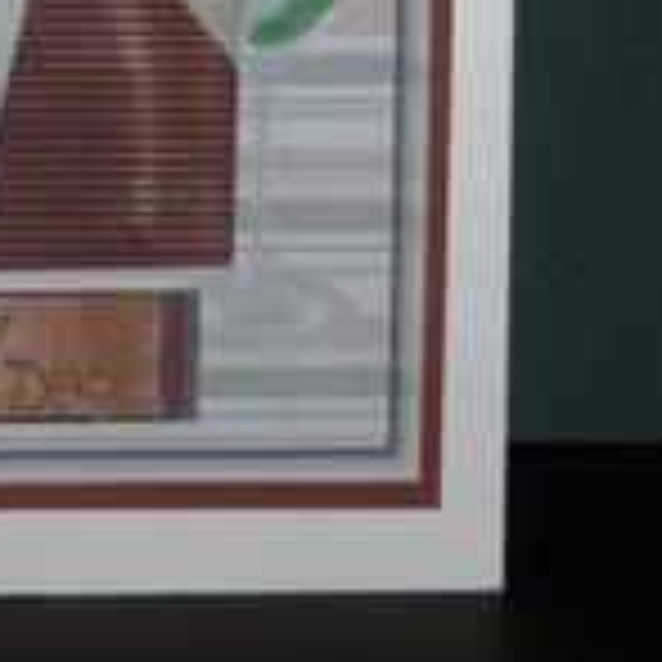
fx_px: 4868
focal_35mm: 225
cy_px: -216
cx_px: -81
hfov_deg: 7.7
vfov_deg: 7.7
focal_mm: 12.8
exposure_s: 1/40
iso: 100
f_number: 4.2
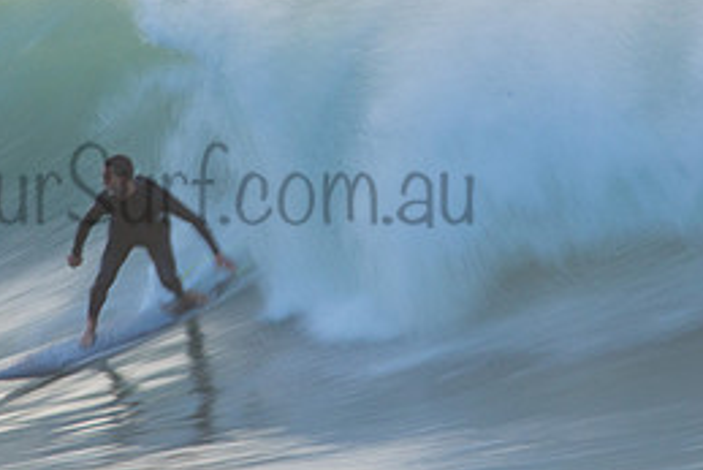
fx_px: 32863
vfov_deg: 0.8
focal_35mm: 1682
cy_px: 162
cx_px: 187
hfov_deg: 1.2
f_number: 25
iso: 200
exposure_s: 1/30
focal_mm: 500
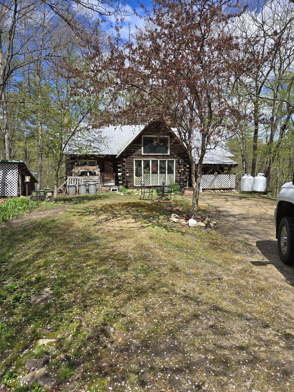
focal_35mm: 23
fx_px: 260
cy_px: 196
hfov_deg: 58.9
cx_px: 147
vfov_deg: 73.9
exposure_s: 1/1202
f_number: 1.8
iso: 25
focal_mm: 5.4
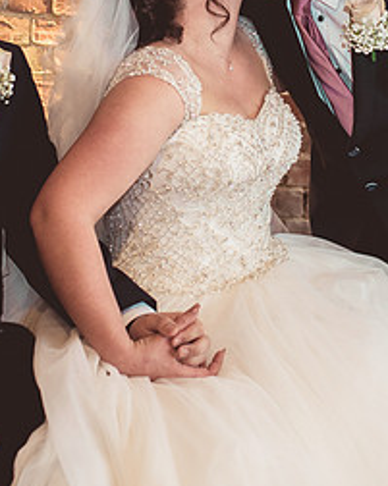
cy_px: 62
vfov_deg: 16.1
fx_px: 1697
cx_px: 247
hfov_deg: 13.0
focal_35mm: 118
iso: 400
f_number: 2.5
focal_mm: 35
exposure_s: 1/125
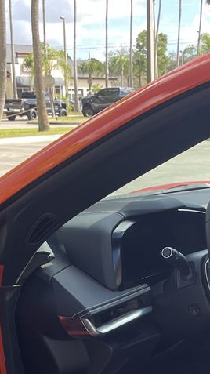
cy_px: 358
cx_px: 170
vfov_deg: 26.6
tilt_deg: -19.6
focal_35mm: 76
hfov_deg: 15.8
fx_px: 753
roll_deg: +0.8
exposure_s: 1/332
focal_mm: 5.1
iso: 32
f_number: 1.6
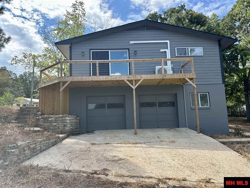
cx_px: 125
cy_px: 94
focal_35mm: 26
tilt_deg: +7.2
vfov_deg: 53.1
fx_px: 188
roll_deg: +2.5
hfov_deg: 67.3
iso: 50
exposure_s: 1/1412
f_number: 1.5
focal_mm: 5.7
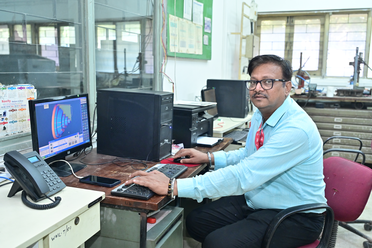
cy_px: 124
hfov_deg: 54.5
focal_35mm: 35
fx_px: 361
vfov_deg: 37.8
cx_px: 186
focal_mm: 35
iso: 4000
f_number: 4
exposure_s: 1/160
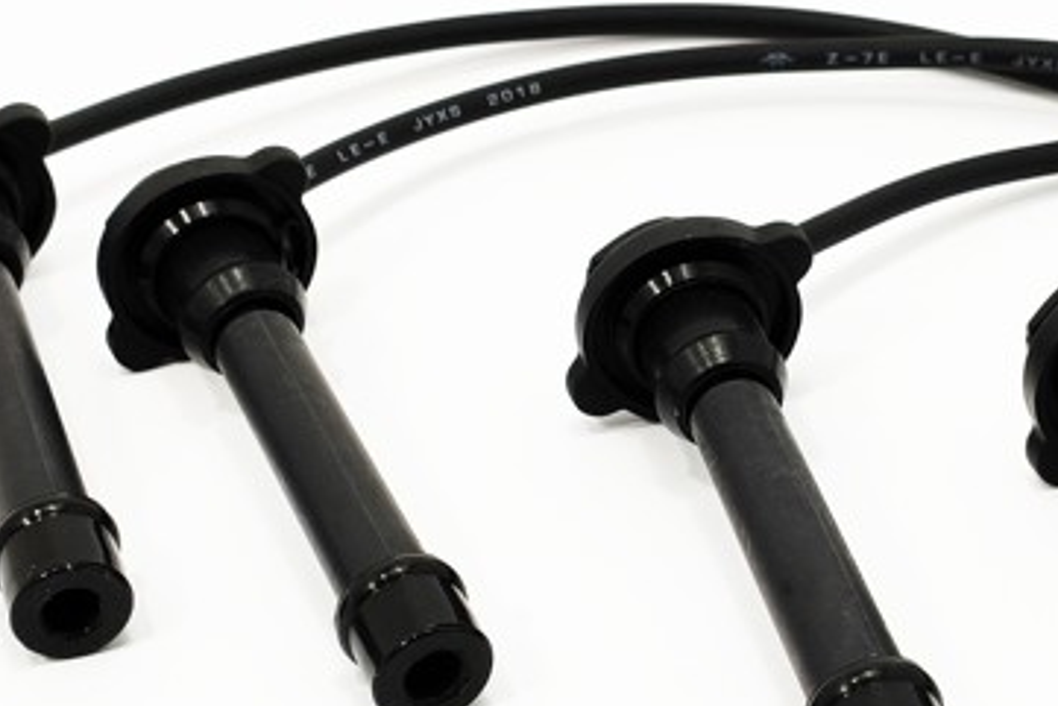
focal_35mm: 94
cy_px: 322
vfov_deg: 14.6
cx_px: 674
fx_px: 2764
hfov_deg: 21.6
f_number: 1.75
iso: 112
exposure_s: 1/133
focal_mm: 4.75
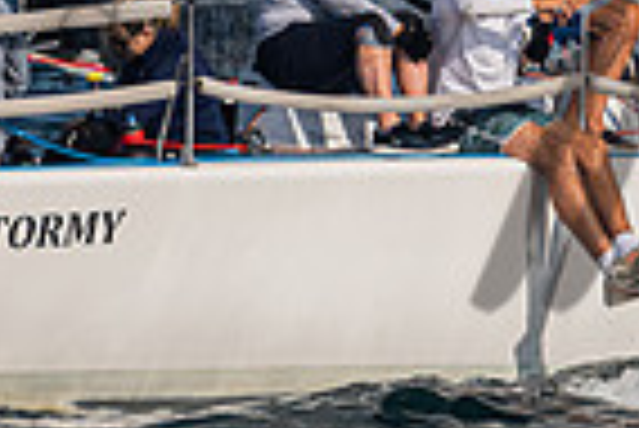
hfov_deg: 2.4
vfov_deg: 1.6
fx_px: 15103
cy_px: -369
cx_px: 264
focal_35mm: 850
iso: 400
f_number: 6.3
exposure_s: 1/1600
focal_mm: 160
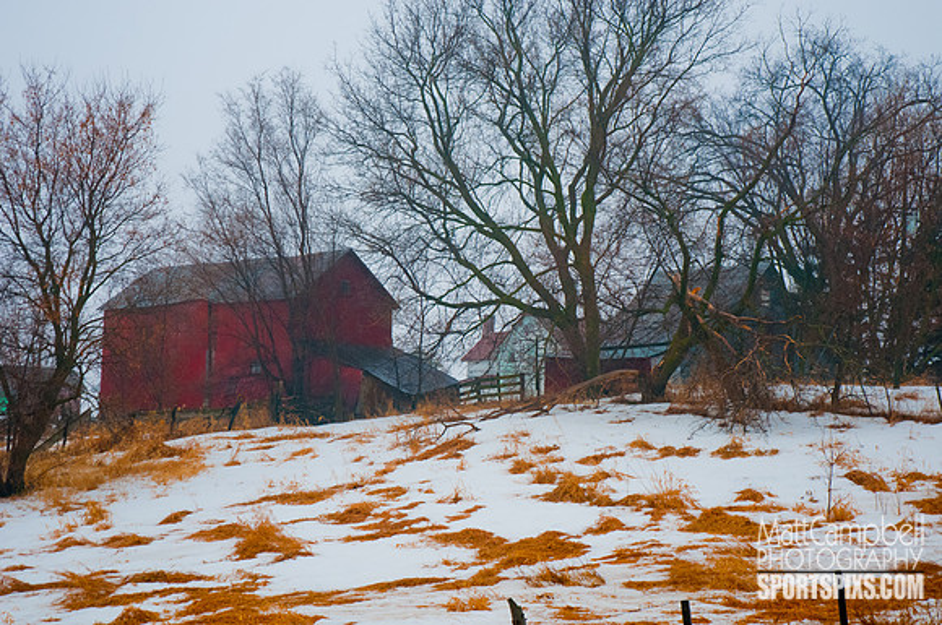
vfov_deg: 18.9
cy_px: 312
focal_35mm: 72
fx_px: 1881
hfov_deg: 28.1
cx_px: 471
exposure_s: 1/60
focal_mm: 48
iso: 200
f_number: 4.5
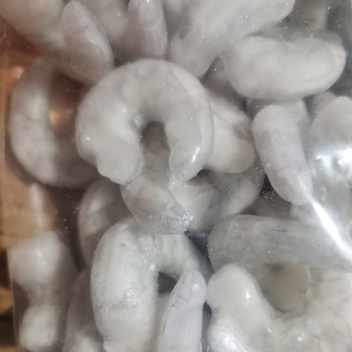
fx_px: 368
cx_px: 176
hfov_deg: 51.1
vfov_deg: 50.3
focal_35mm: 32
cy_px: 231
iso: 250
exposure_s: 1/33.3
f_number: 1.8
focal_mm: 5.58
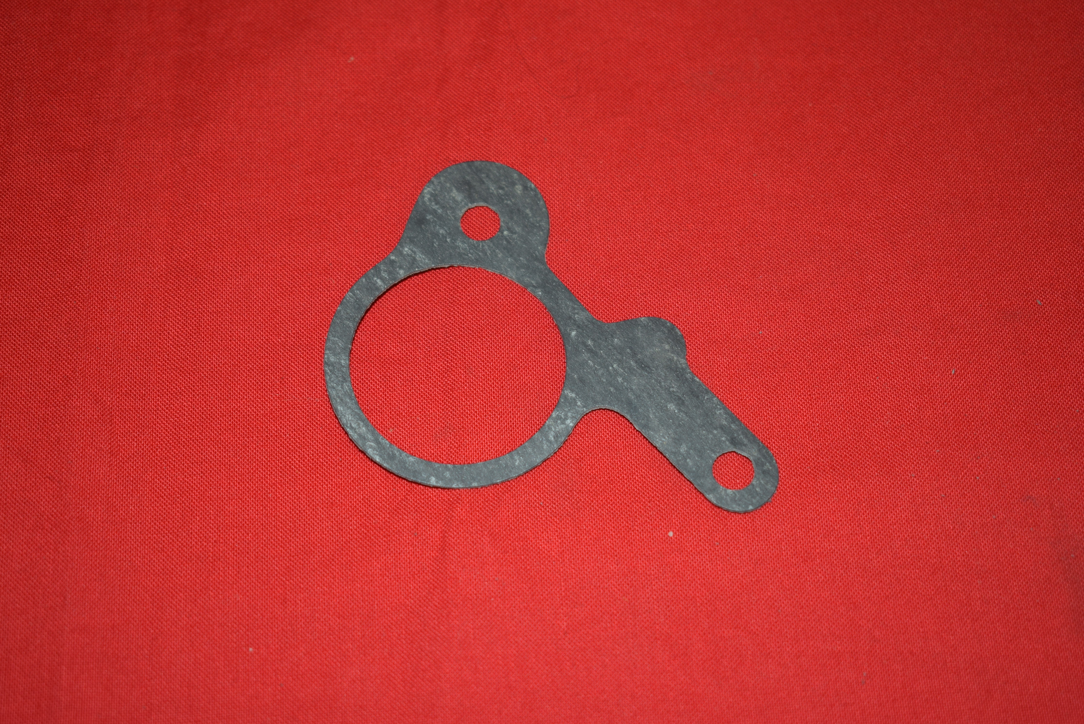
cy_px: 362
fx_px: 1807
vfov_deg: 22.6
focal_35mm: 60
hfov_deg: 33.4
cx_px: 542
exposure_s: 1/25
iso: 160
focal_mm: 40
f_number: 5
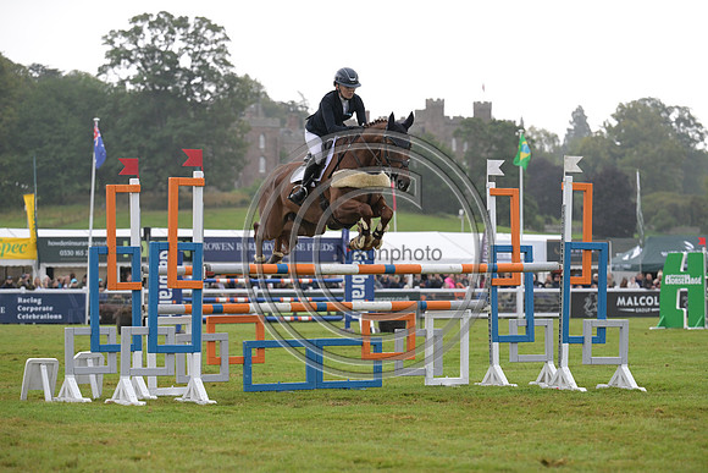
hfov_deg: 15.2
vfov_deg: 10.2
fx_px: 2655
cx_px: 354
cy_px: 236
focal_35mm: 135
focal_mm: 135
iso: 2500
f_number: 4.5
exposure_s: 1/1250
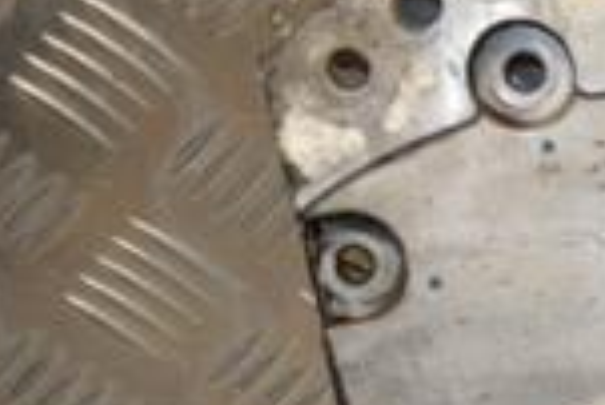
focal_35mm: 167
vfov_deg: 8.1
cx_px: 1090
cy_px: 618
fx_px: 2809
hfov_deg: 11.4
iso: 800
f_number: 5
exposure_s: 1/200
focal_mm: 28
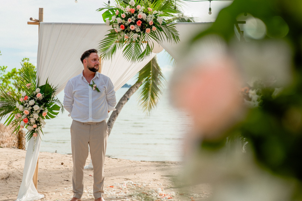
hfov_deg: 32.4
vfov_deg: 21.9
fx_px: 520
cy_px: 95
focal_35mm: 62
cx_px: 156
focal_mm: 50
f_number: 2.2
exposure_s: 1/400
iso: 100
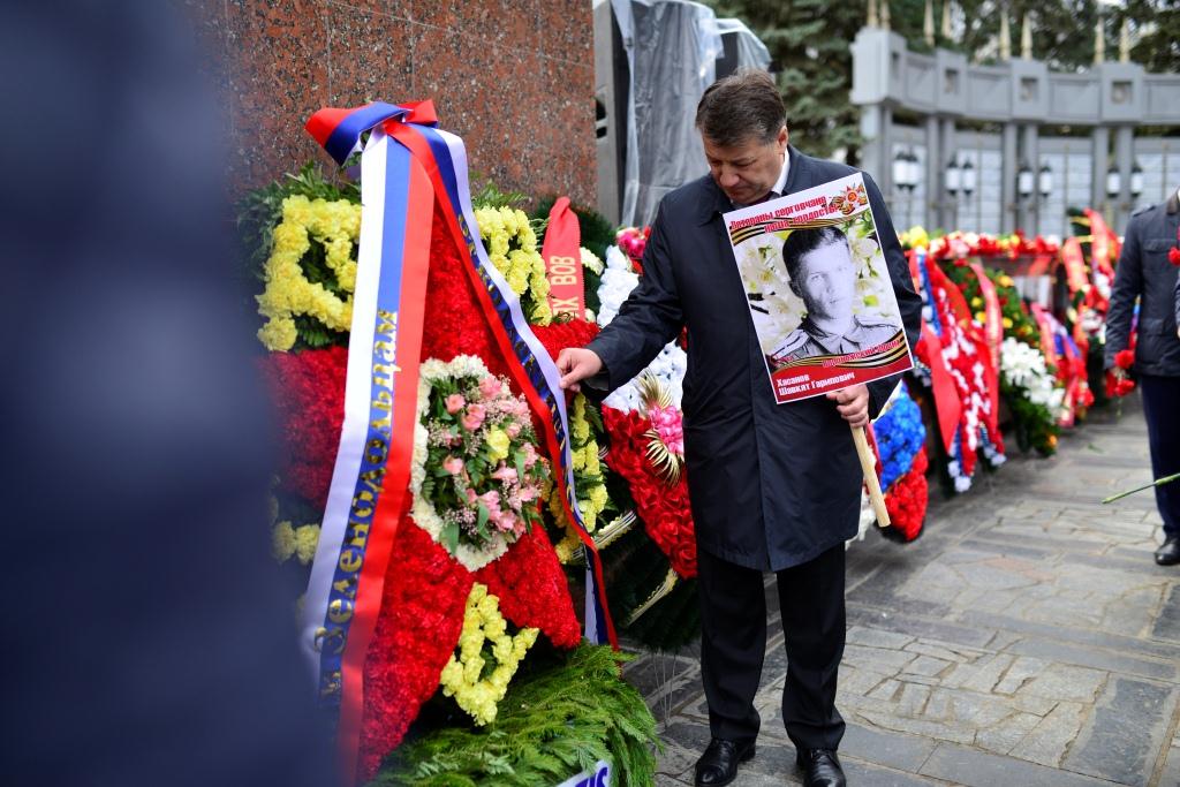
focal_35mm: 35
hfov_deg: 54.4
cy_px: 394
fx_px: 1147
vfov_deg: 37.9
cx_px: 590
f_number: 2
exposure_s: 1/5000
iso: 500
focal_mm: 35
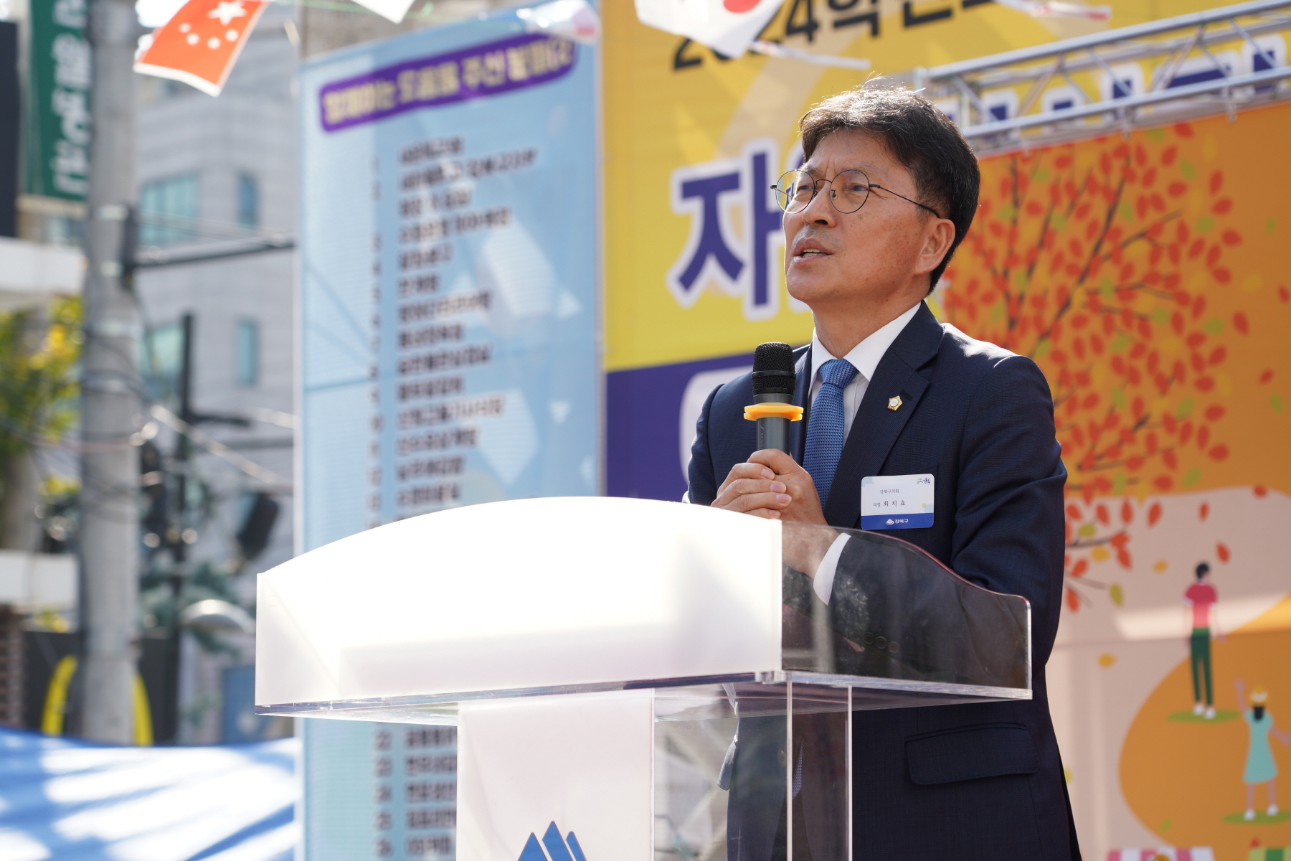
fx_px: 3765
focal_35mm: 105
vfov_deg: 13.0
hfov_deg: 19.5
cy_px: 430
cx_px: 646
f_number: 5
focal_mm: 105
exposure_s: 1/200
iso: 100
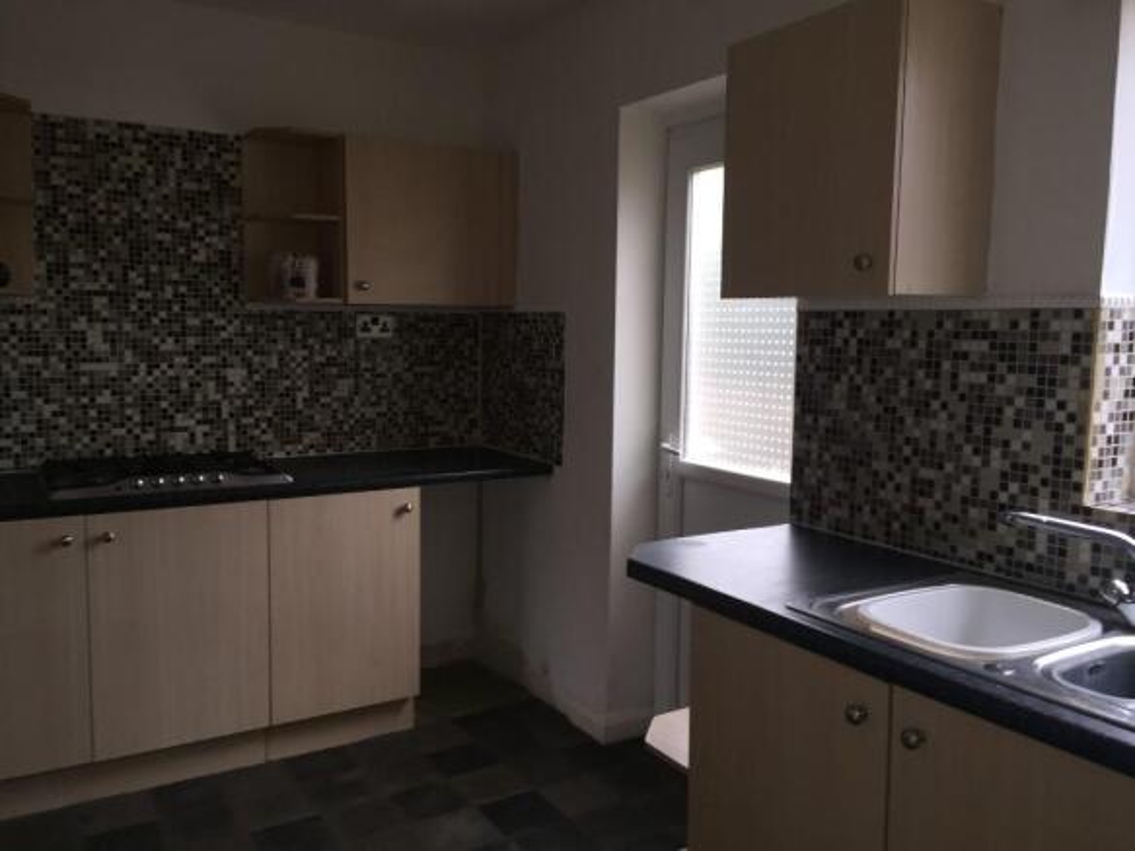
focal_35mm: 29
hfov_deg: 61.7
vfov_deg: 48.2
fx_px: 951
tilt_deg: -7.3
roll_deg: -1.4
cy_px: 426
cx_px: 568
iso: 32
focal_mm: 4.15
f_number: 2.2
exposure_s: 1/33
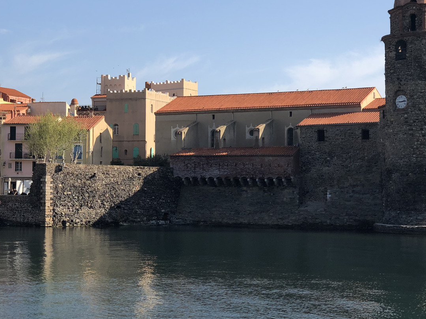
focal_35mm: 77
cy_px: 151
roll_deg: +0.0
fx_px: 947
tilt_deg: +3.9
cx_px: 183
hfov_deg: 25.3
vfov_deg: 19.1
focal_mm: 6
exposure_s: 1/906
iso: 16
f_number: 2.4
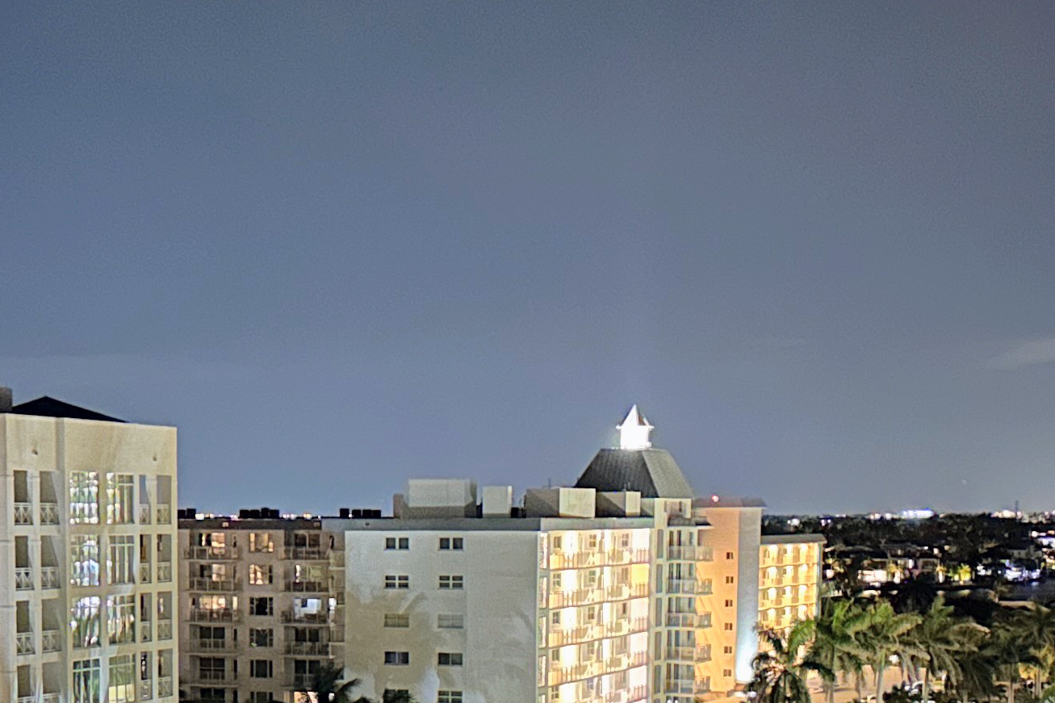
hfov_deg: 26.1
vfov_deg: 17.2
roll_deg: +0.1
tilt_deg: -6.6
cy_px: 759
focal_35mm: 77
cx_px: 294
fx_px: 2256
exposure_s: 1/9
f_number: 1.78
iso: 1600
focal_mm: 6.86
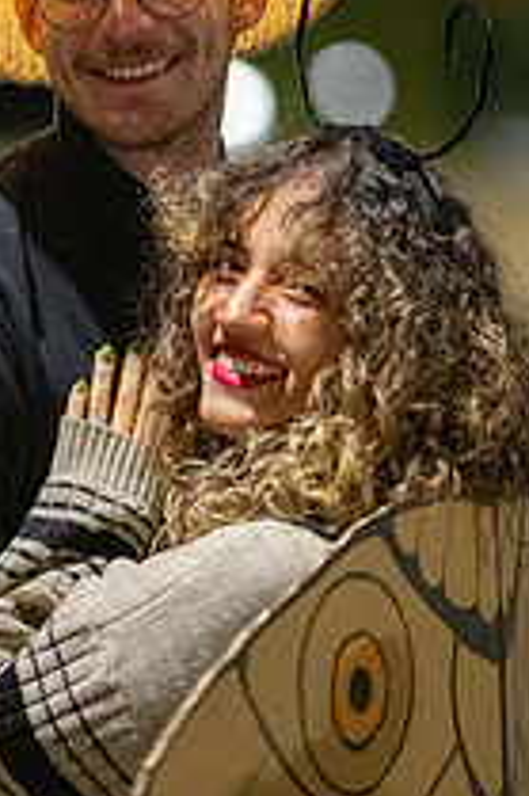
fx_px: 4989
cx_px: 160
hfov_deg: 6.1
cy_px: 267
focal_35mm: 226
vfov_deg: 9.1
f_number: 1.4
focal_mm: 105
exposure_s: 1/320
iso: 10000
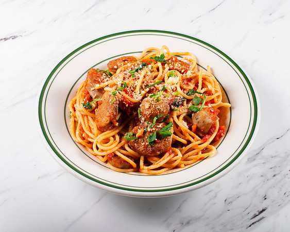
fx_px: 578
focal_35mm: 67
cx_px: 147
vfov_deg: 22.7
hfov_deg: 28.1
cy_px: 114
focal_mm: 50
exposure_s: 1/250
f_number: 13
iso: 200
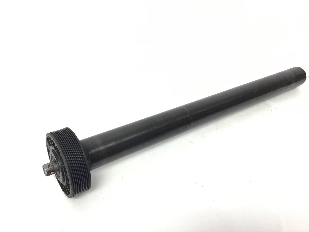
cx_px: 154
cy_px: 116
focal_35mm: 31
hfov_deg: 58.3
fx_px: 277
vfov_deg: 45.5
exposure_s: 1/33
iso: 40
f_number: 2.4
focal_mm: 3.3
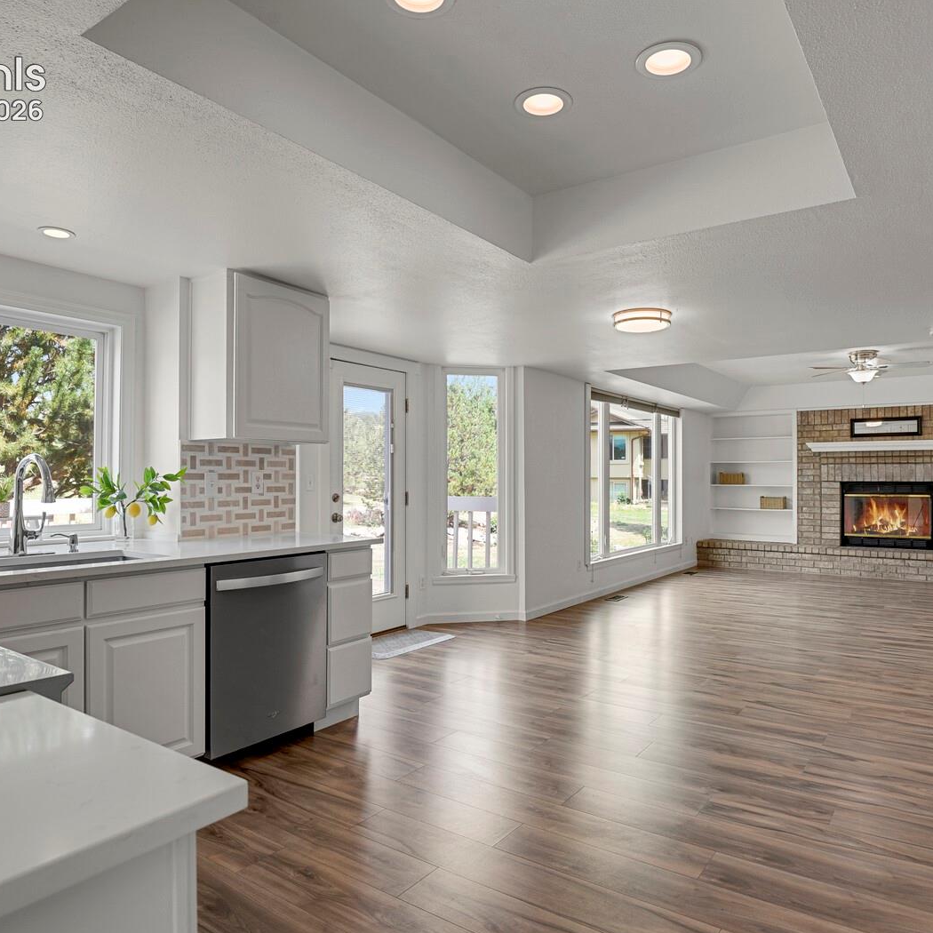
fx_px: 671
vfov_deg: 69.6
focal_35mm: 22
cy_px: 472
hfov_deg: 69.6
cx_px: 486
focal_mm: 17
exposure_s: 1/4
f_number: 6.3
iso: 250
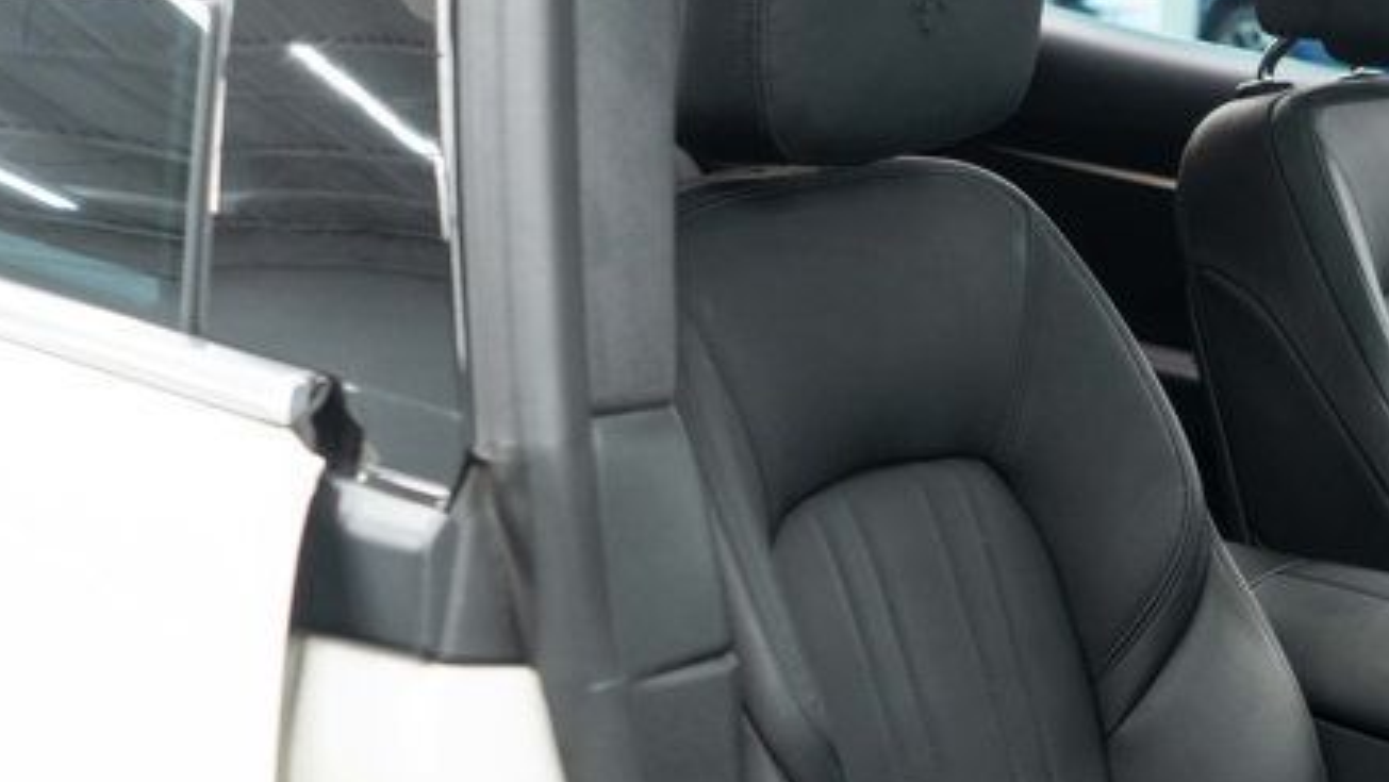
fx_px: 2542
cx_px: 1312
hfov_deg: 29.0
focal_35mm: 69
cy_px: 816
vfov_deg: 17.0
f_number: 3.2
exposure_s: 1/50
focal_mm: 28
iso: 1000
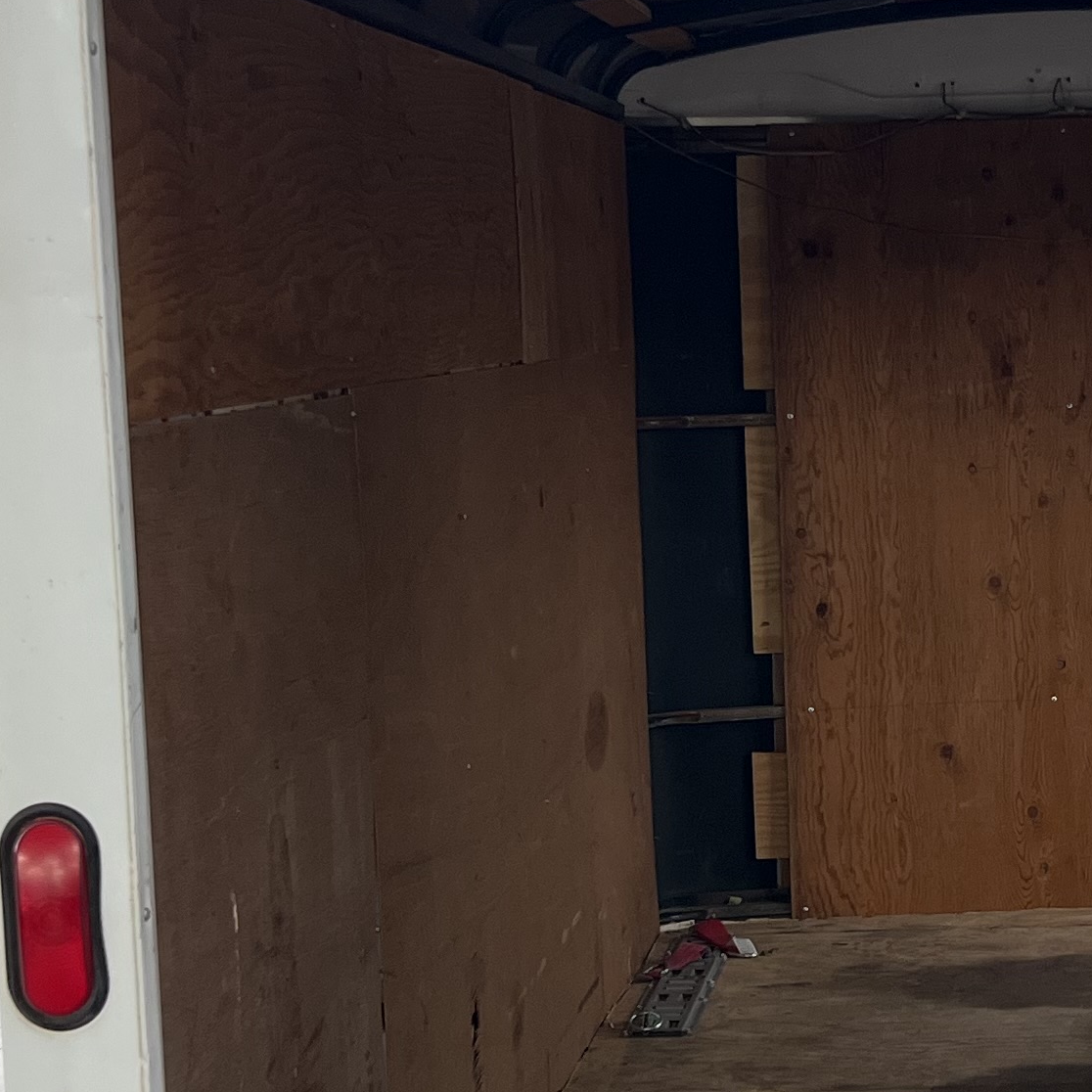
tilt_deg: -3.8
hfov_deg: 20.4
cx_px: 1026
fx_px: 2962
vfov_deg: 20.9
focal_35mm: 83
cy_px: 590
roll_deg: +2.0
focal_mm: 5.7
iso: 80
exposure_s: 1/60
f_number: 1.5
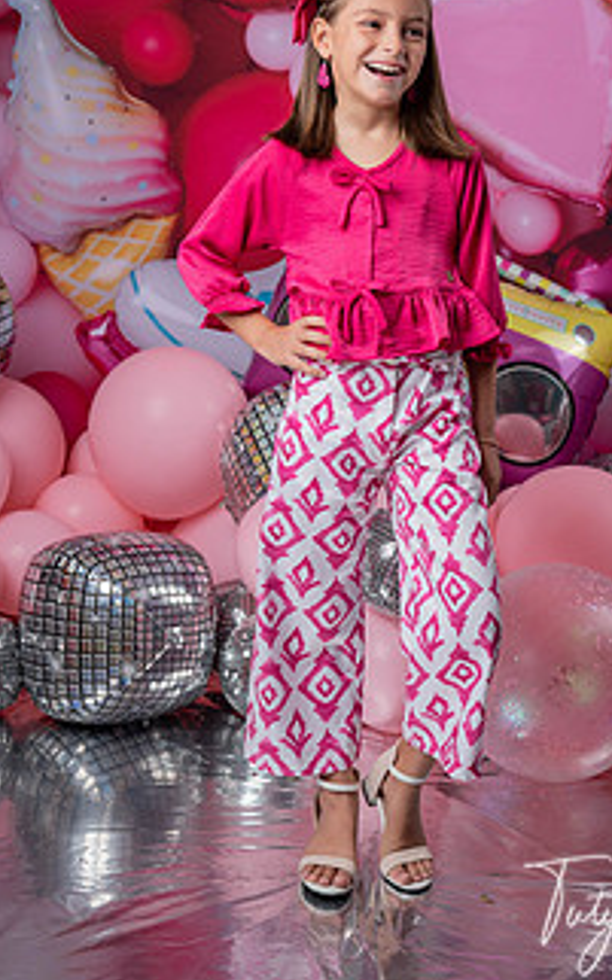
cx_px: 396
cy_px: 326
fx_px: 1790
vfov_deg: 30.4
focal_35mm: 67
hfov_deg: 19.4
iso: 100
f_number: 4.5
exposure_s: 1/100
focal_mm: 47
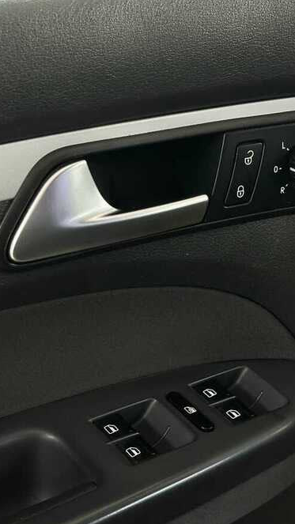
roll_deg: +1.0
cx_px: 149
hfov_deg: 17.0
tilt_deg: -30.8
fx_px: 987
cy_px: 264
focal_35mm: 71
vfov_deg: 29.7
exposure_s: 1/33
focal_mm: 6.86
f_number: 1.78
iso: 250
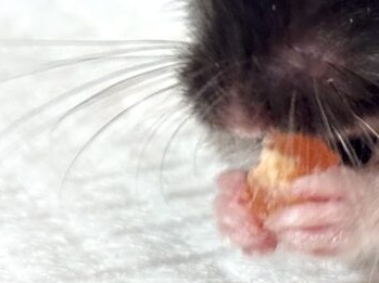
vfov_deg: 8.2
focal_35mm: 179
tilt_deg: -14.5
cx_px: 544
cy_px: -14
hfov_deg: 10.7
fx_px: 1958
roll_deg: -2.2
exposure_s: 1/100
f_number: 1.6
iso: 100
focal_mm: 5.96
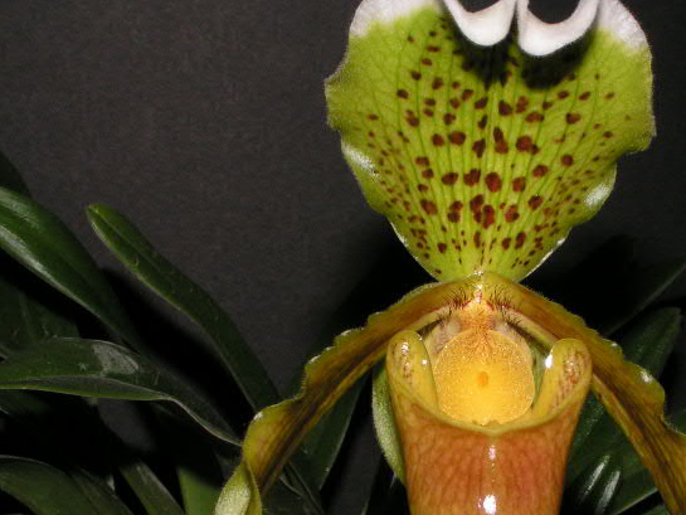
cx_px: 462
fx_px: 2299
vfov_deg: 12.8
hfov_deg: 16.9
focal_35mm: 116
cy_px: 308
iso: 100
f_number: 8
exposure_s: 1/50
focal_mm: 12.1
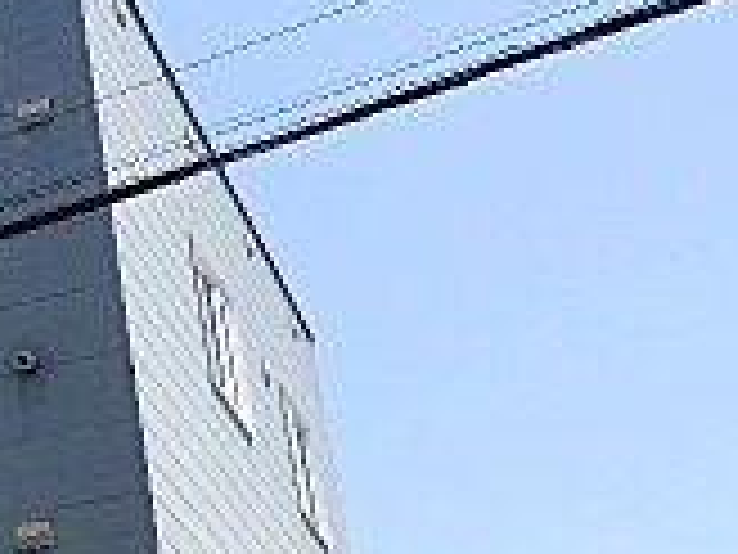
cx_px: -590
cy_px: 455
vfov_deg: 18.7
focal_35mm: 78
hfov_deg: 19.1
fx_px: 1663
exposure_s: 1/1000
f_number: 2.8
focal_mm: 3.58
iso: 100
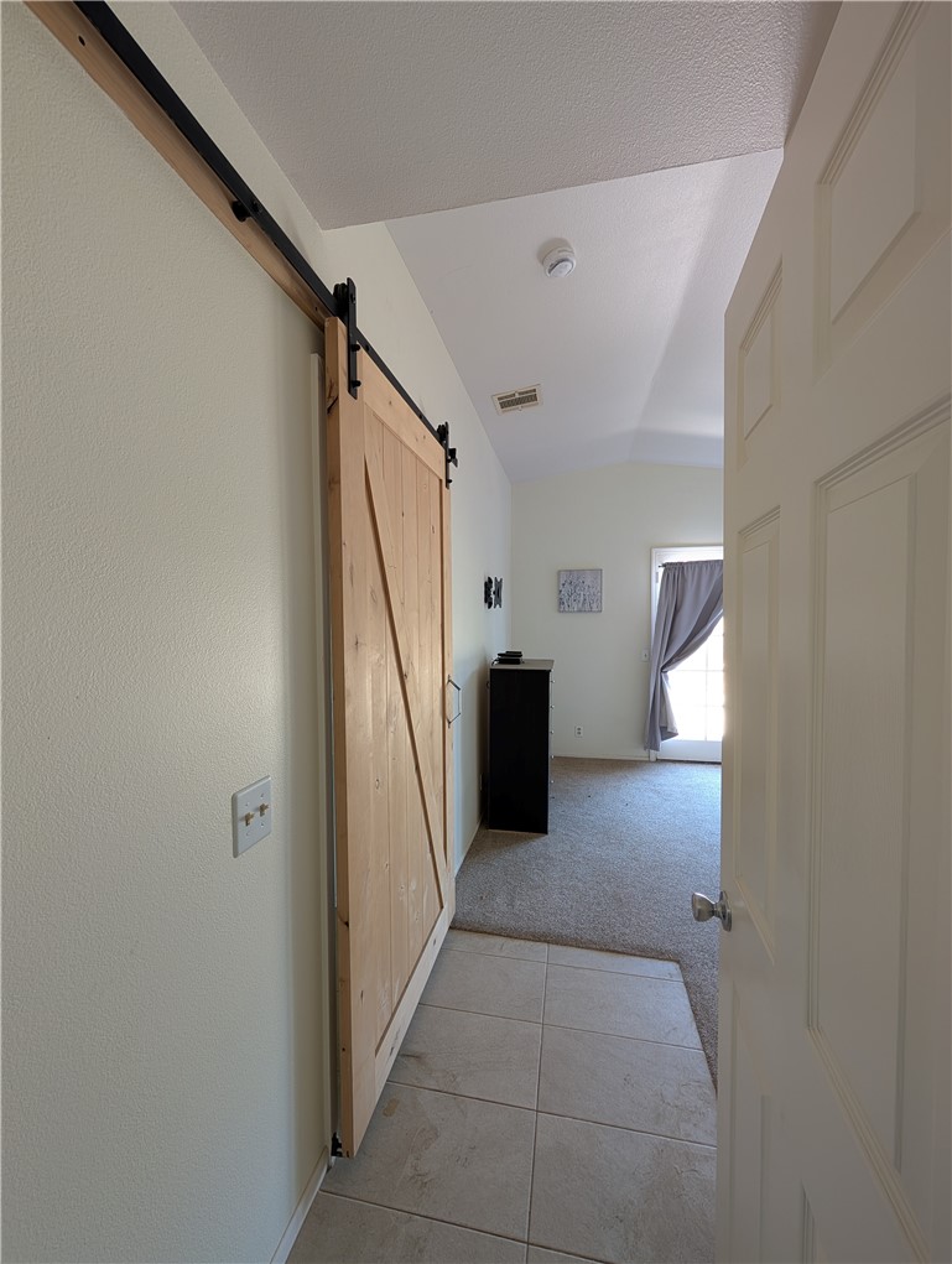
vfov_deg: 110.4
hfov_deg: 94.7
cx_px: 476
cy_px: 632
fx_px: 439
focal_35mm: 12
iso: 42
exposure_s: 1/23.8
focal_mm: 2.02
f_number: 1.7
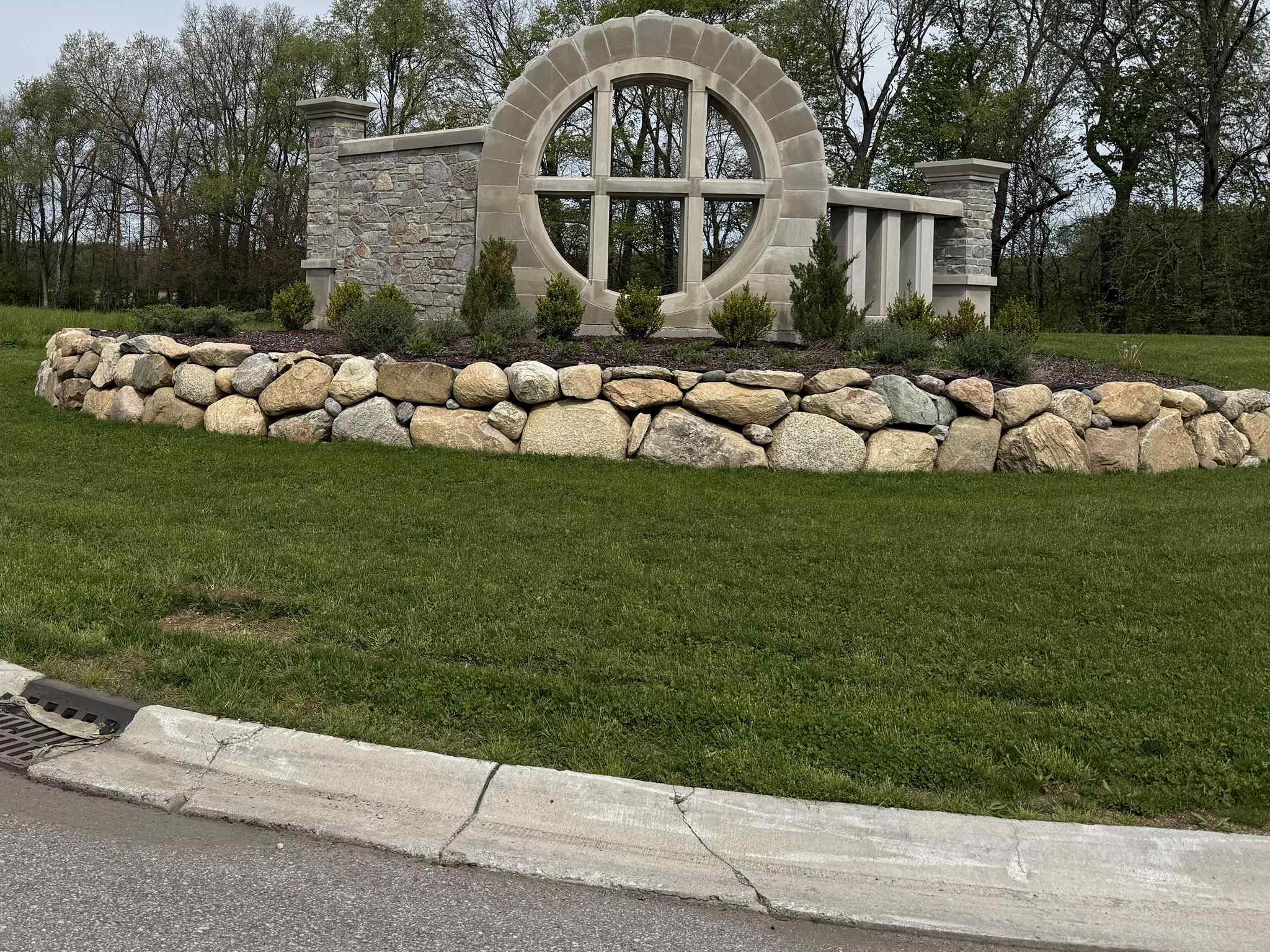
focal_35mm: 36
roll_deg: -1.6
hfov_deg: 50.0
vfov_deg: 38.9
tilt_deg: +1.0
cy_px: 266
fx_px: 1321
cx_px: 373
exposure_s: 1/6711
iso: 80
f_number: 1.78
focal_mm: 6.76
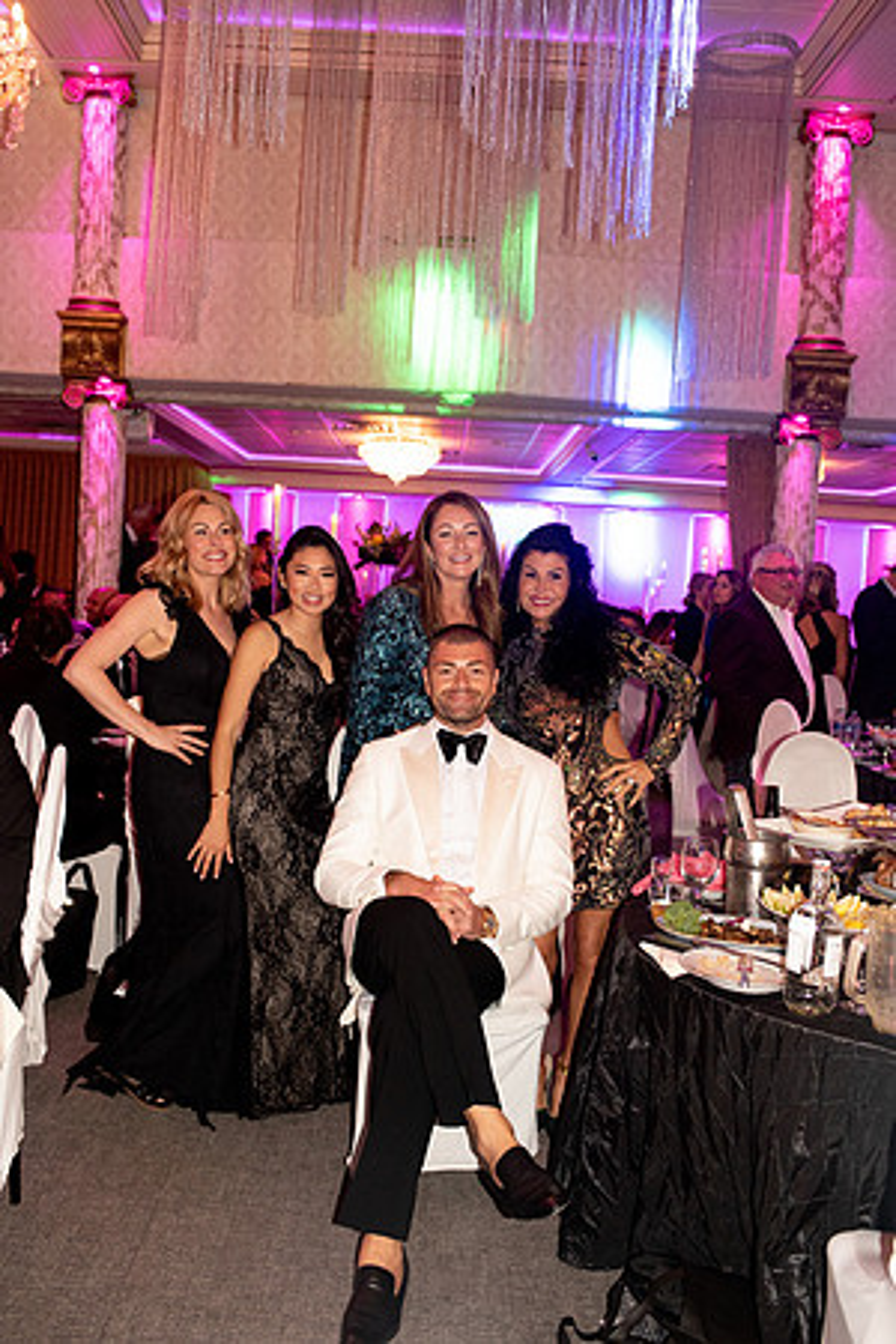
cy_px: 672
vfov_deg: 54.4
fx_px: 1307
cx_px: 448
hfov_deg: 37.9
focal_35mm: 35
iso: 2000
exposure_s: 1/200
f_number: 4
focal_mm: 35
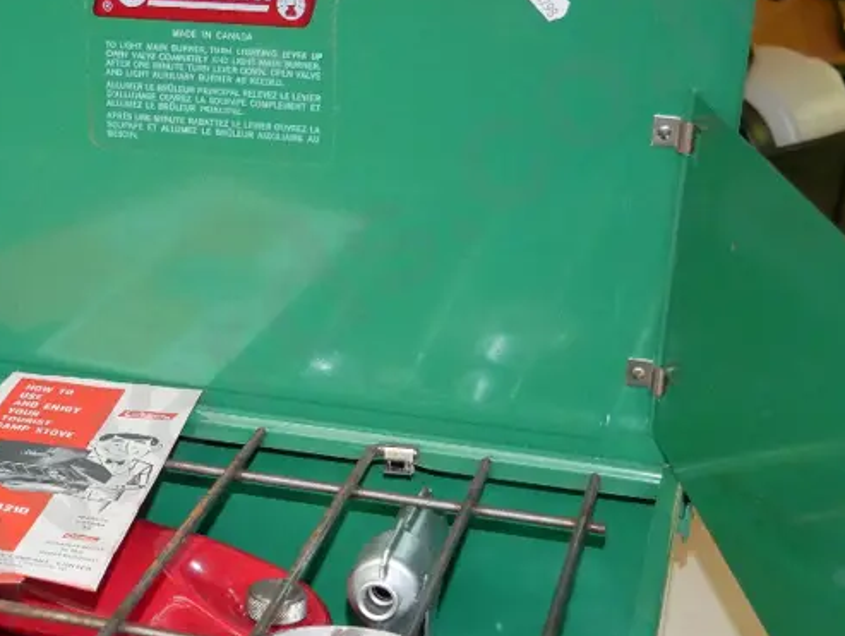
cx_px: 111
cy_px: 455
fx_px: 2029
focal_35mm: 83
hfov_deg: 23.0
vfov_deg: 17.7
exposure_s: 1/80
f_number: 4.1
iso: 3200
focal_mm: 20
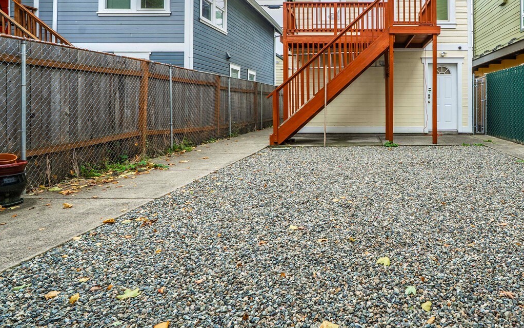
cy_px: 102
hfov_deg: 75.7
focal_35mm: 22
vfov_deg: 53.7
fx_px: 314
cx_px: 370
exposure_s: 1/30
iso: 100
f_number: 8
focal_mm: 13
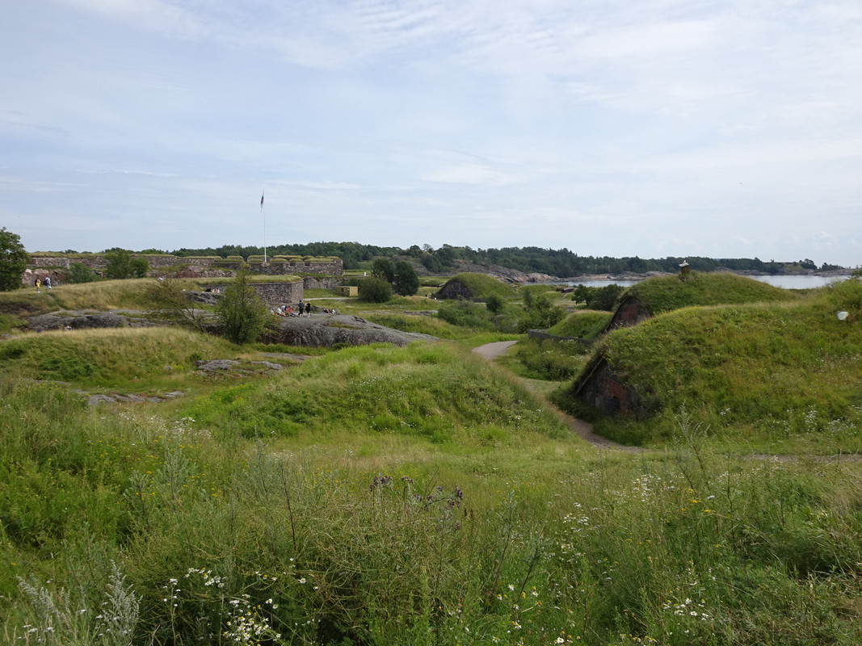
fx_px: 772
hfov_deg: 58.4
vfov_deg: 45.4
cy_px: 323
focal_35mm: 31
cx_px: 431
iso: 80
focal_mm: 5.26
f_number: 4
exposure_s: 1/800
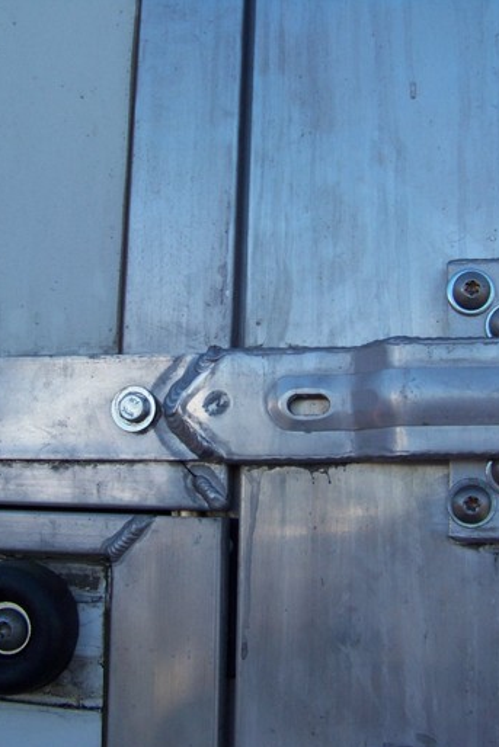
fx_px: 1060
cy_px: 379
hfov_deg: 26.4
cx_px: 306
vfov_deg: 38.9
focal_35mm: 51
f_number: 2.8
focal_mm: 5.85
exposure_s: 1/640
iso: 72
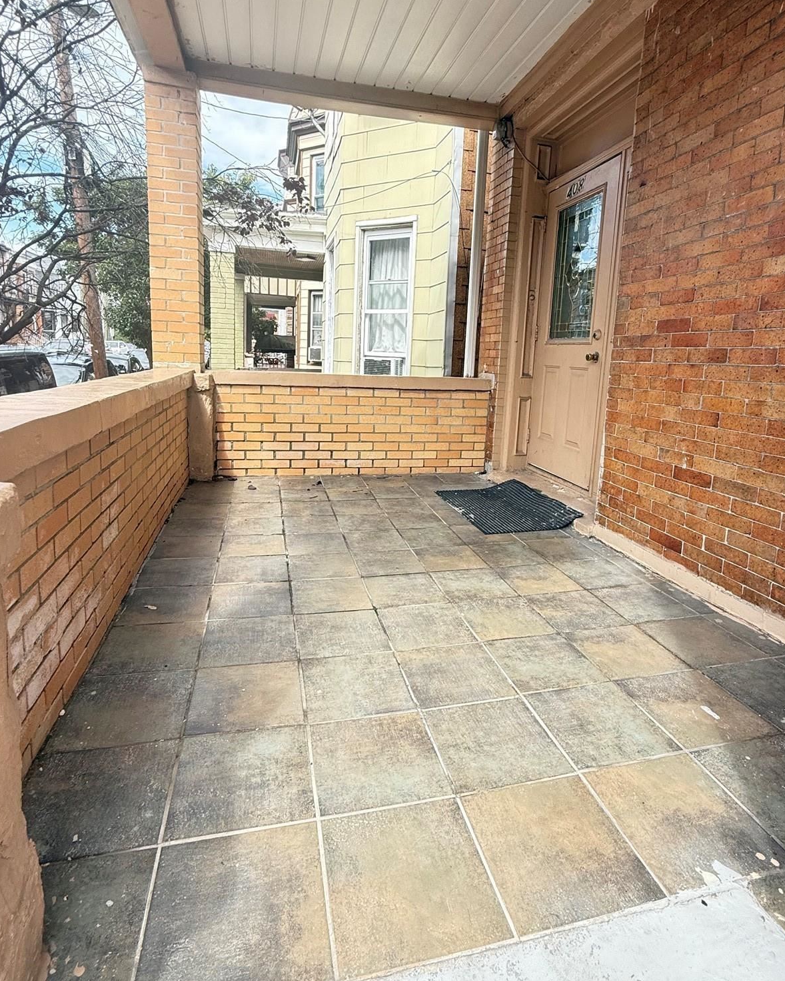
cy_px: 444
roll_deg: -2.8
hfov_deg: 70.8
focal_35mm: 19
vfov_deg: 83.1
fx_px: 552
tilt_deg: -9.1
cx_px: 409
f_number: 2.2
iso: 64
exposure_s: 1/274
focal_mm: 2.22
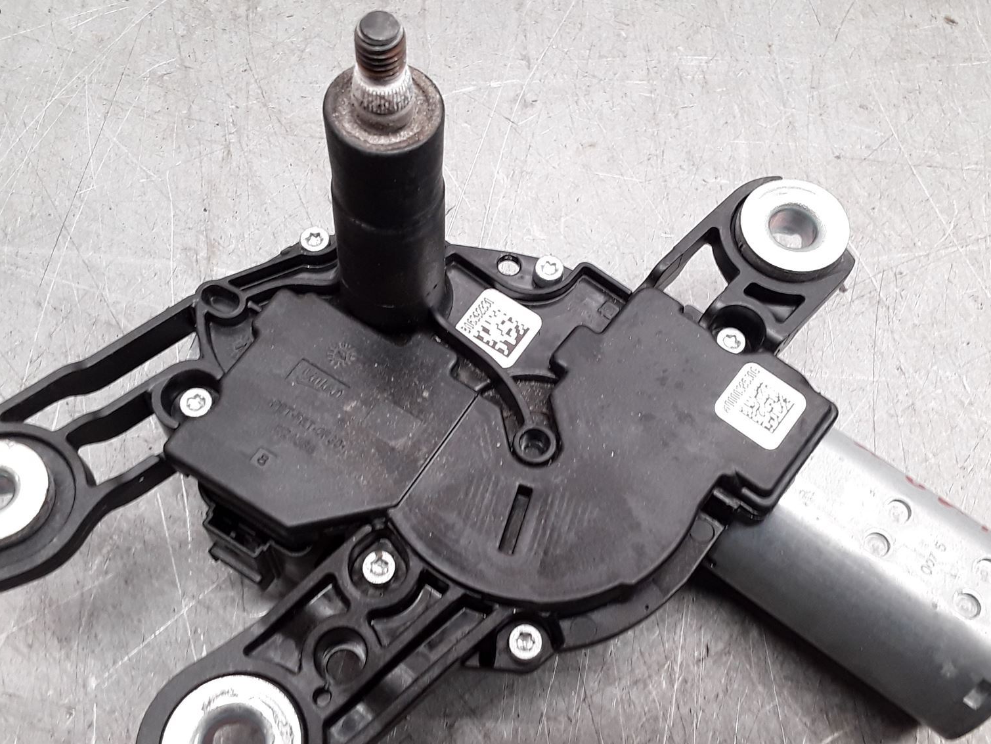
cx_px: 502
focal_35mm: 38
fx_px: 1088
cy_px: 410
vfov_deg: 37.7
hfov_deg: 49.0
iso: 64
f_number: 1.9
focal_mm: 2.91
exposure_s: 1/50
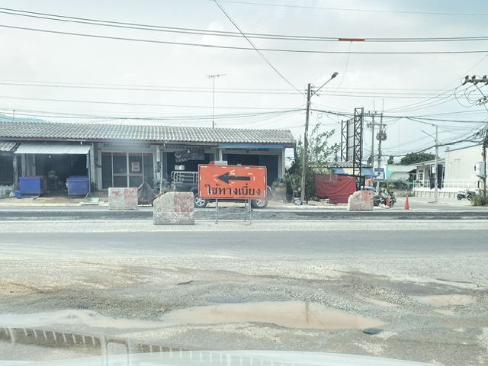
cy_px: 183
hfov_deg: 67.3
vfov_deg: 53.1
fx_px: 367
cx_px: 244
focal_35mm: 26
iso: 32
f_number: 1.8
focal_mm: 4.25
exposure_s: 1/189
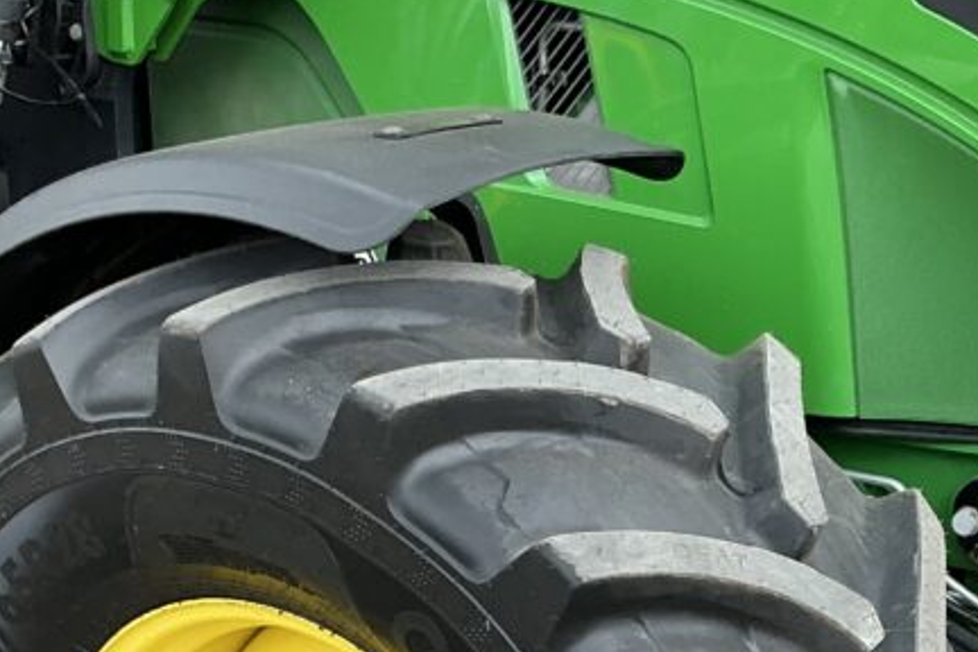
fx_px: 1874
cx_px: 611
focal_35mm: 69
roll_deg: -0.2
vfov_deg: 18.3
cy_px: 856
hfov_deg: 29.1
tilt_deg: -23.1
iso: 25
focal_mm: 3
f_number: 1.8
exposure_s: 1/378
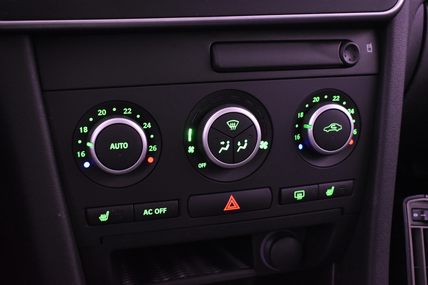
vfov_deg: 29.9
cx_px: 214
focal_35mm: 45
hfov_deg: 43.6
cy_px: 142
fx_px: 535
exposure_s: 1/15
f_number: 4.2
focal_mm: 30
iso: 3200
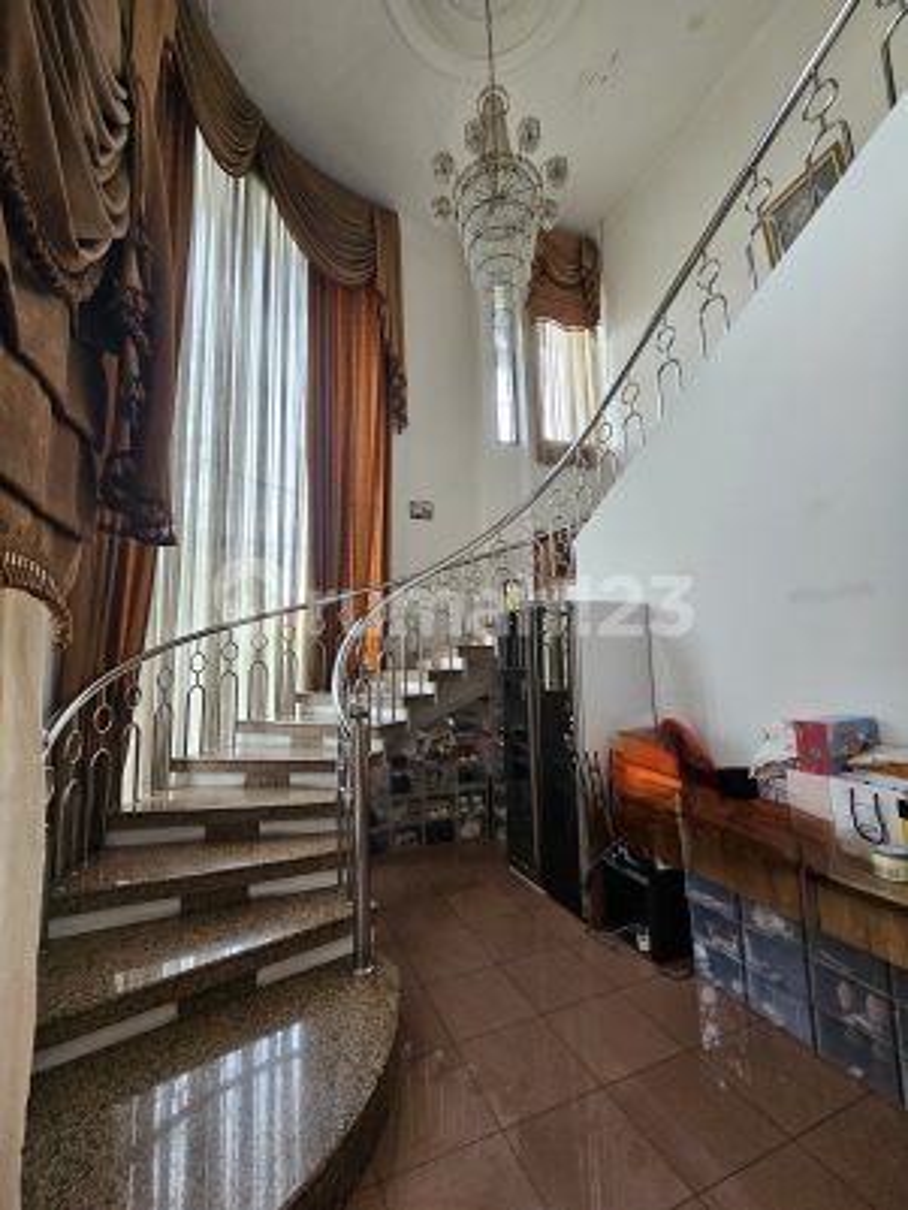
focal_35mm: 13
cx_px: 454
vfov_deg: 106.2
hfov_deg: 89.9
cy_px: 605
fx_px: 454
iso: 200
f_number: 2.2
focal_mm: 2.2
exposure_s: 1/50
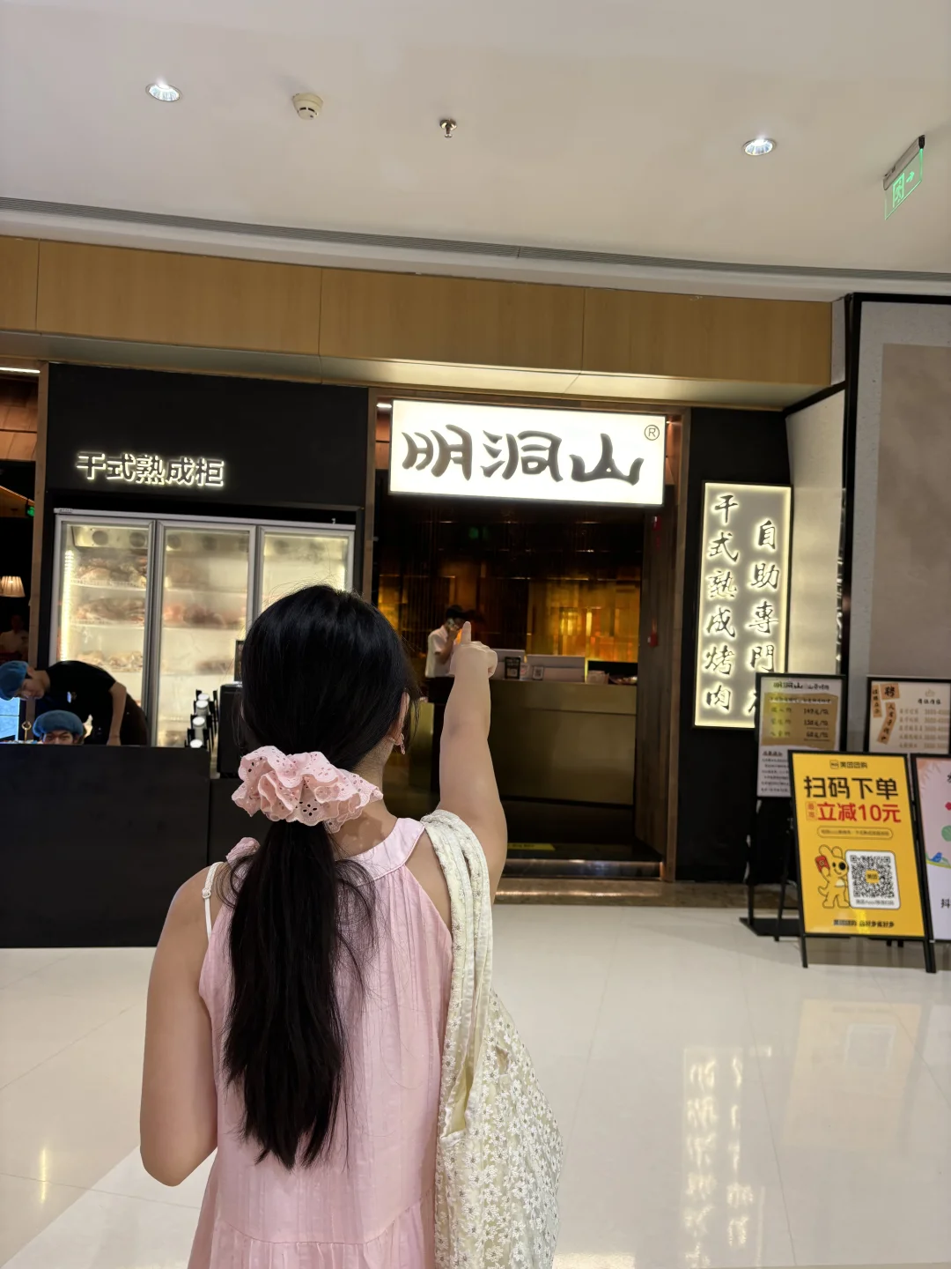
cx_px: 476
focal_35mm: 26
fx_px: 952
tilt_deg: +0.7
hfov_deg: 53.1
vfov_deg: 67.3
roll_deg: -2.3
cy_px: 634
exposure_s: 1/100
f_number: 1.6
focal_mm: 5.96
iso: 100
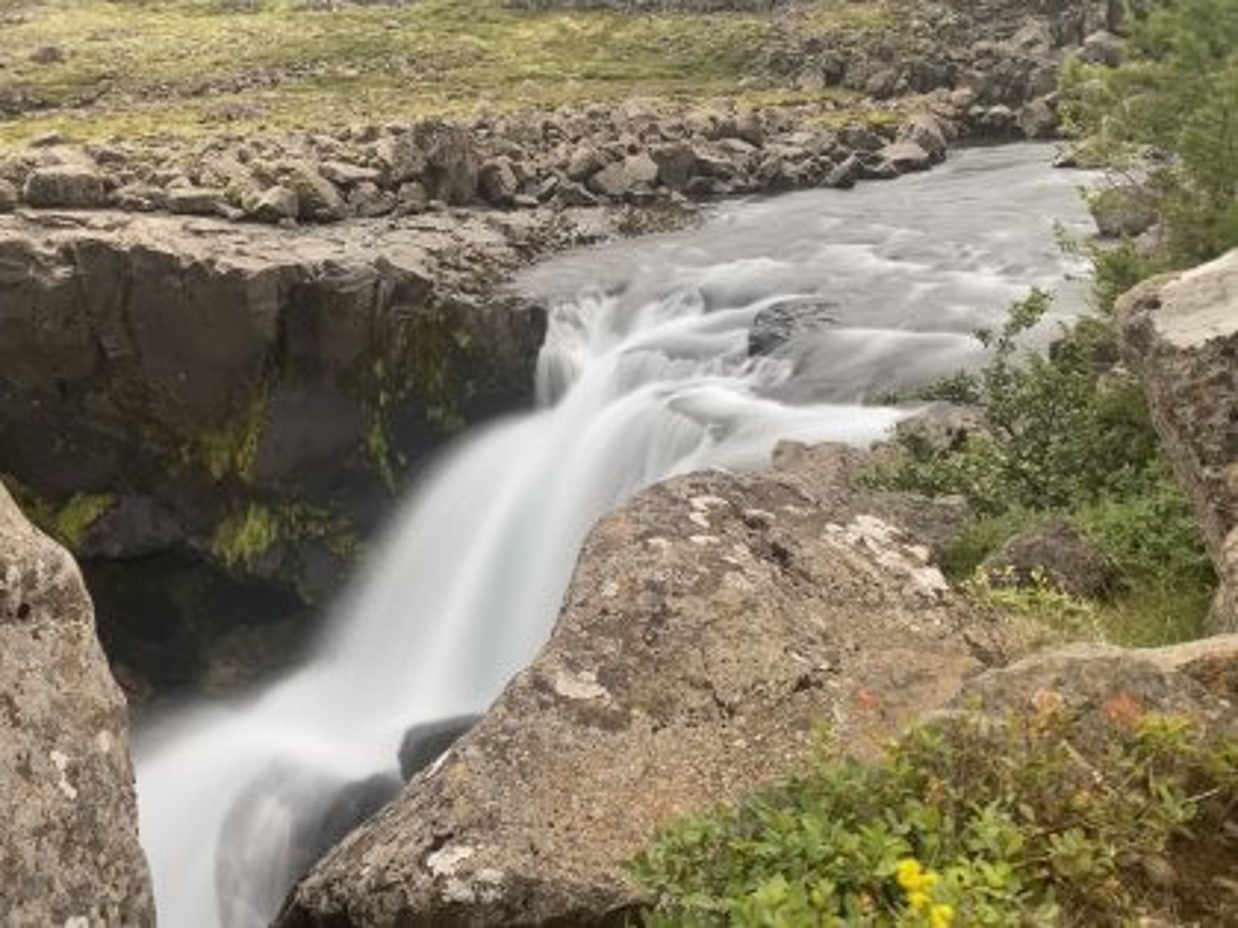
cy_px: 464
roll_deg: +1.9
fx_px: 930
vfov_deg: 53.1
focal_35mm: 26
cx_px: 619
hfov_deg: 67.3
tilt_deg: -20.5
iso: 50
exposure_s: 1/121
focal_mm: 4.25
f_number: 1.8
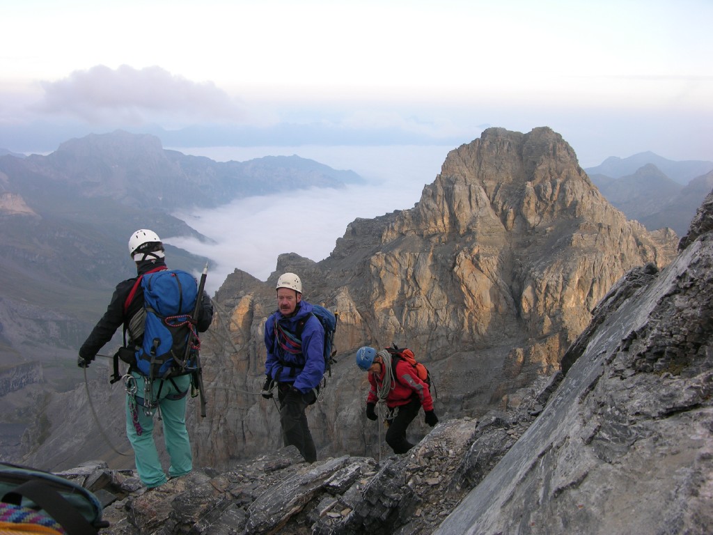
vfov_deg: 40.7
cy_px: 268
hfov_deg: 52.6
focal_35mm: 35
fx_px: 721
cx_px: 356
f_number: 4
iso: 50
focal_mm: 8.9
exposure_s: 1/81.9
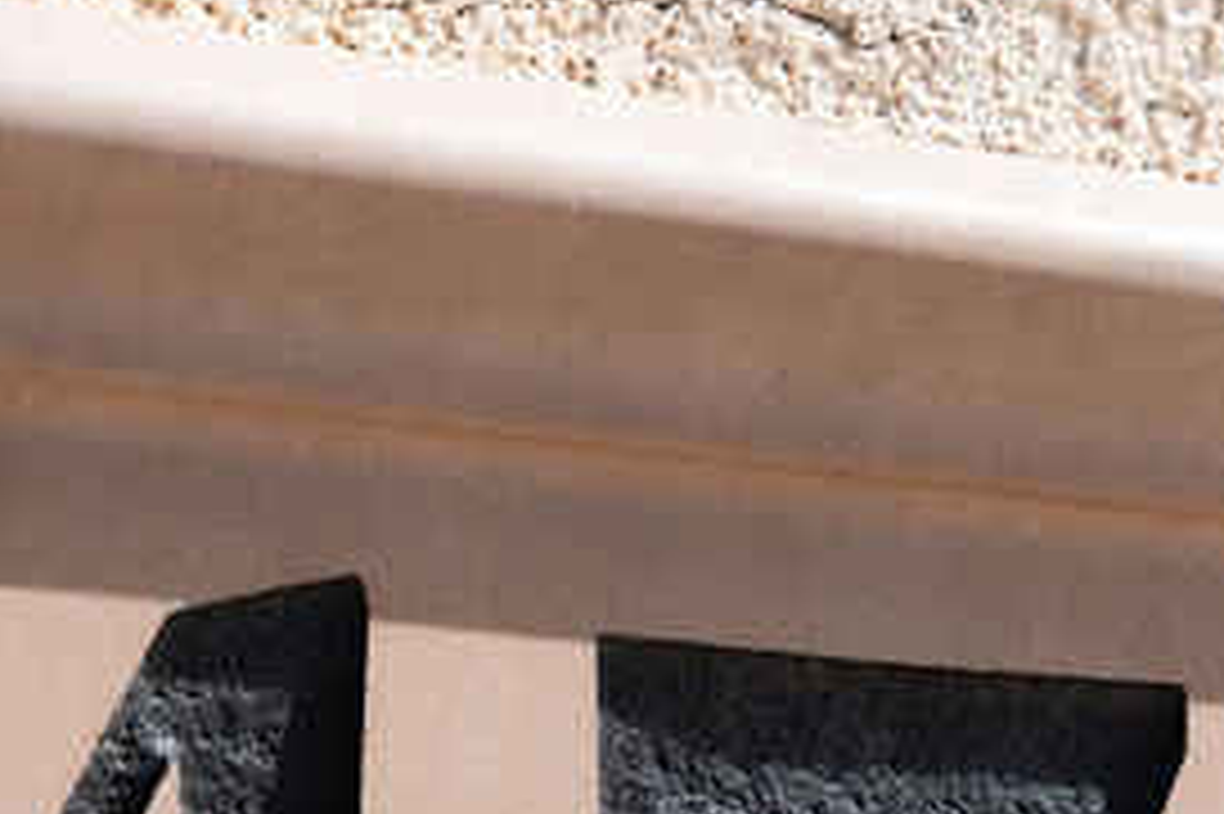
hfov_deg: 11.4
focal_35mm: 180
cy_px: 1221
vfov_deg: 7.5
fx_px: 6116
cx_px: 680
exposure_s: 1/640
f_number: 6.3
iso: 250
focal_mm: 47.8
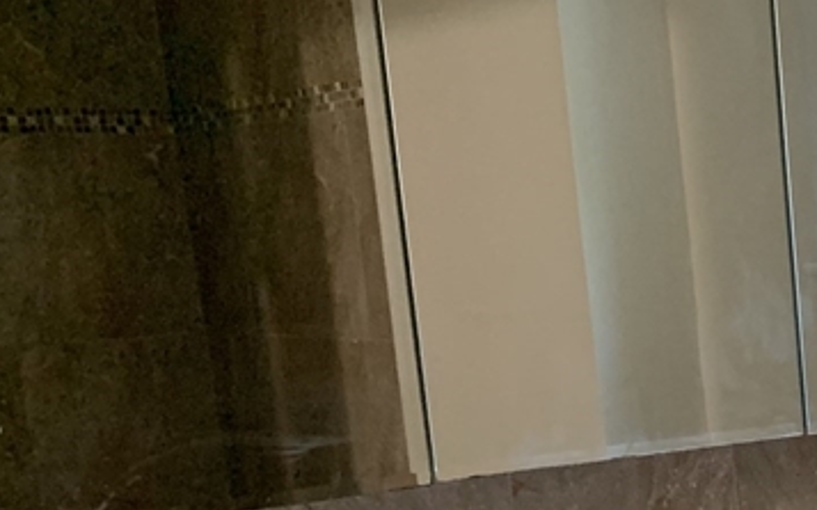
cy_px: 656
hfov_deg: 23.3
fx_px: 1759
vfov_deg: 15.7
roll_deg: +3.5
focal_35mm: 79
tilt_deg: -12.5
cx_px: 1048
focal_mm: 4.25
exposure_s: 1/60
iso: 320
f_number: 1.8
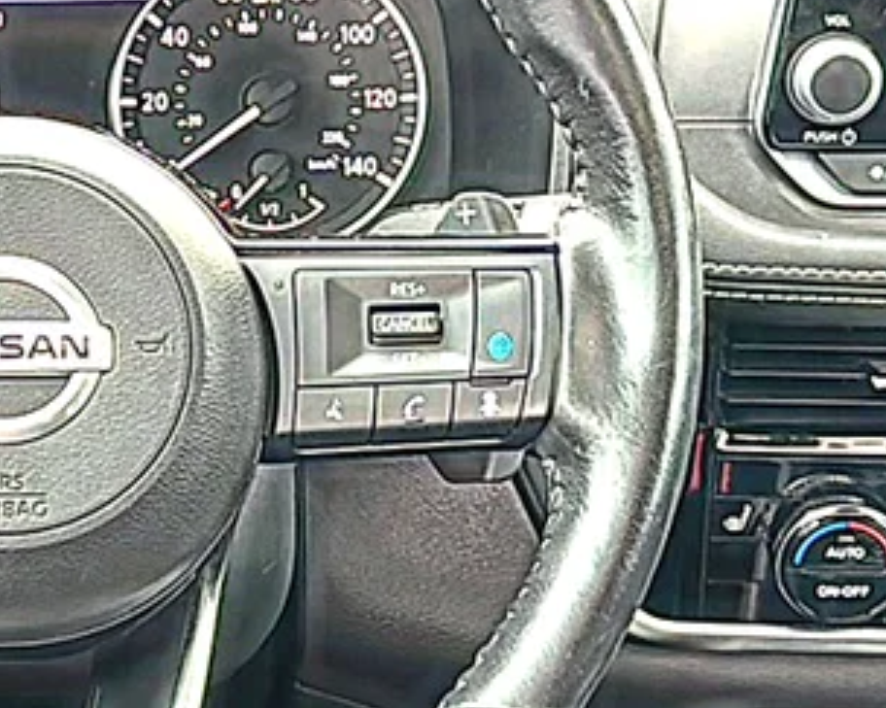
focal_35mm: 108
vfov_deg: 14.3
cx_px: 38
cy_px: 322
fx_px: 2831
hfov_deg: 17.4
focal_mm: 6.86
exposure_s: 1/52
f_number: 1.78
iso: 80
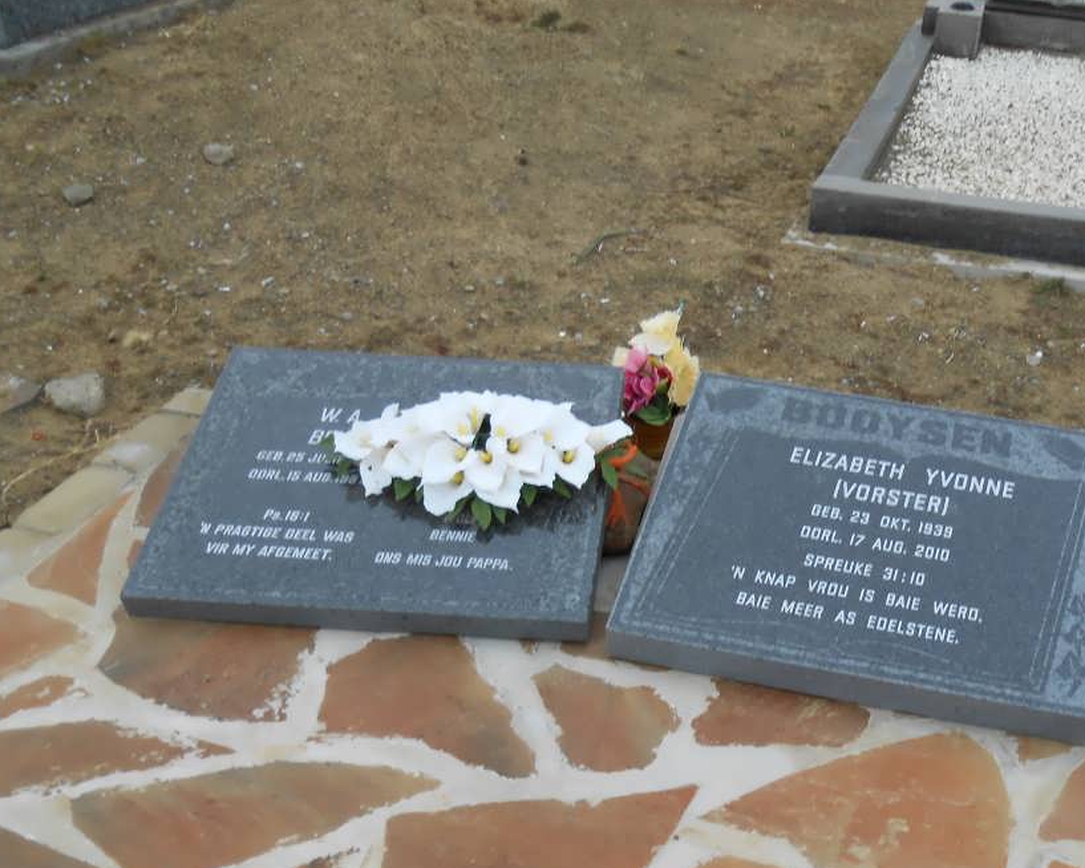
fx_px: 1381
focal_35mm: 43
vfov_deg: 34.5
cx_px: 679
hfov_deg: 42.6
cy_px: 592
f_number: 3.8
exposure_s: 1/80
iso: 80
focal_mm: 5.3
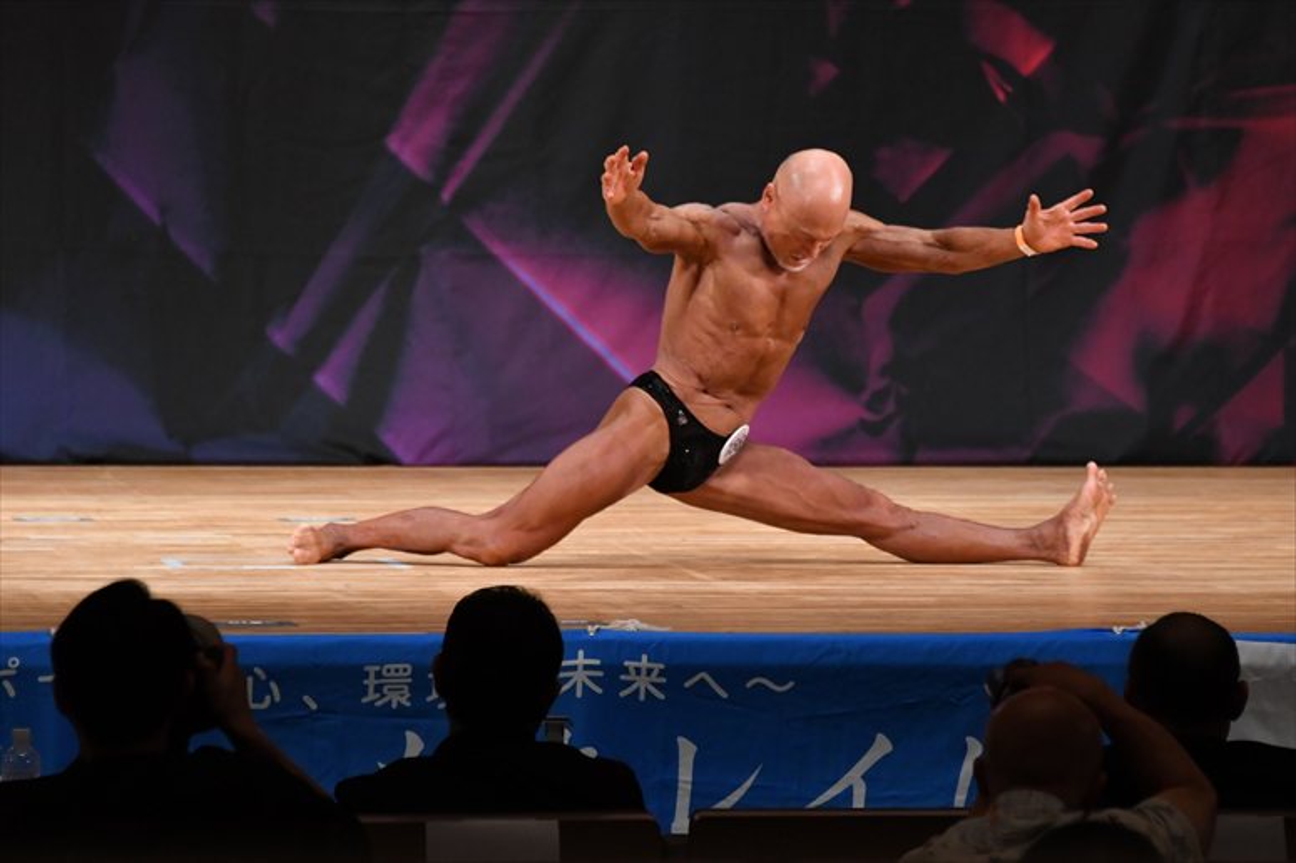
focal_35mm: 300
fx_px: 10795
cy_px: 432
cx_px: 648
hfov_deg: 6.9
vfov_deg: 4.6
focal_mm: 200
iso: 3200
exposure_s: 1/400
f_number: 5.6
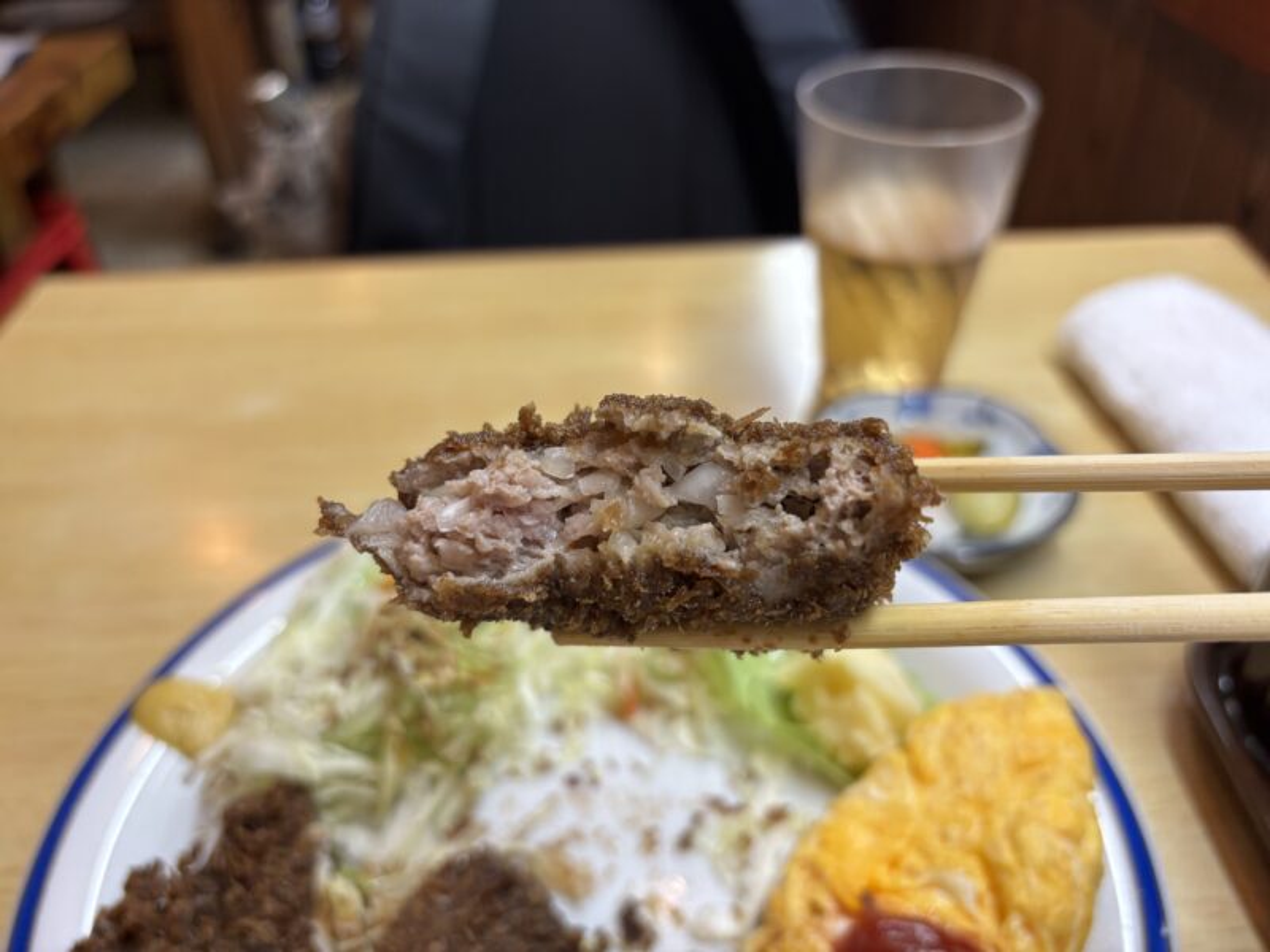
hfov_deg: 67.3
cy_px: 476
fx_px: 954
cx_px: 635
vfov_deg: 53.1
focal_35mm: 26
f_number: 1.6
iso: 100
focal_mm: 5.96
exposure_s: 1/100
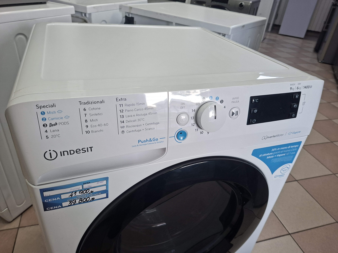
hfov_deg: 73.9
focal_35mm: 23
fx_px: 225
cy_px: 126
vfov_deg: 58.9
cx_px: 169
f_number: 1.8
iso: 125
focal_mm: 5.54
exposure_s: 1/100
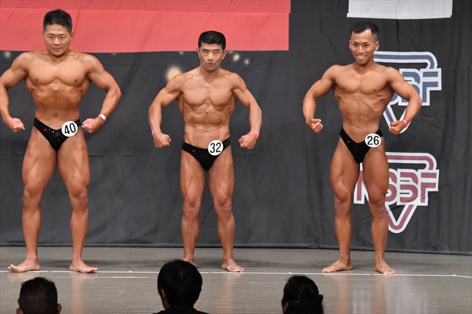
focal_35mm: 225
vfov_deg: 6.1
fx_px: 2949
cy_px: 157
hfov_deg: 9.2
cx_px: 236
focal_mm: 150
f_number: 5.6
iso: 6400
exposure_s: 1/400
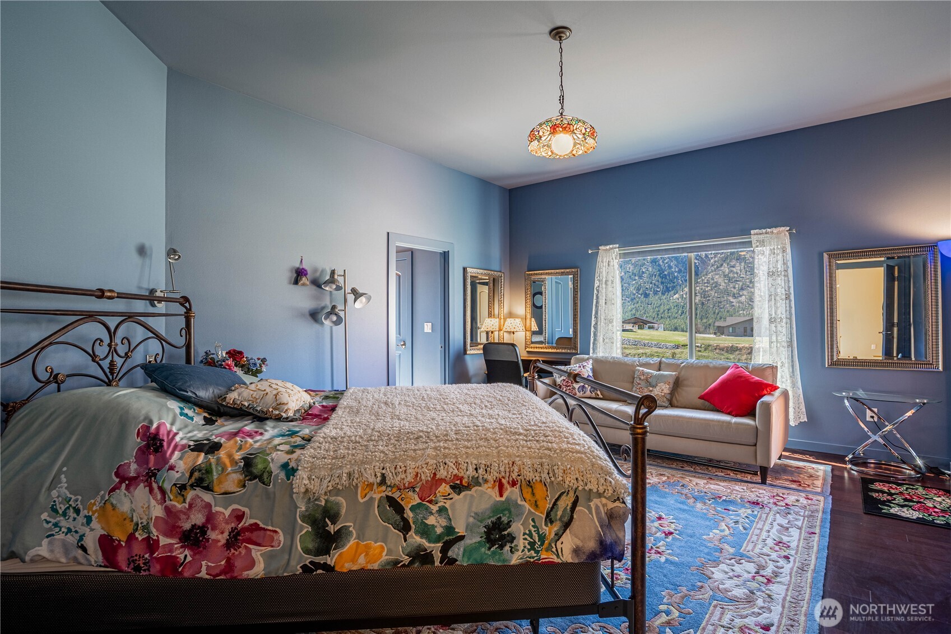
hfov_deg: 96.7
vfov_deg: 73.7
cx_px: 476
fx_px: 423
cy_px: 317
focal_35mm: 16
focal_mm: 16
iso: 200
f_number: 8
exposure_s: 1/100
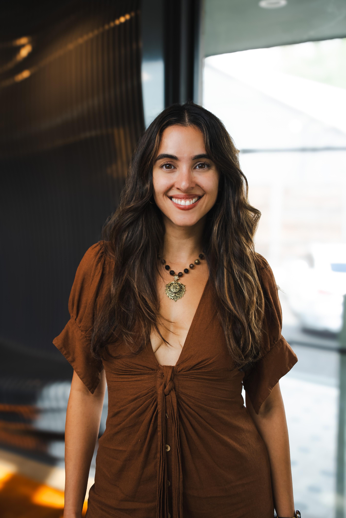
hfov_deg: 31.9
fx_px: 605
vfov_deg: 46.4
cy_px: 259
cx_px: 173
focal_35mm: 42
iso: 200
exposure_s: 1/125
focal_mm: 42
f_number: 3.2
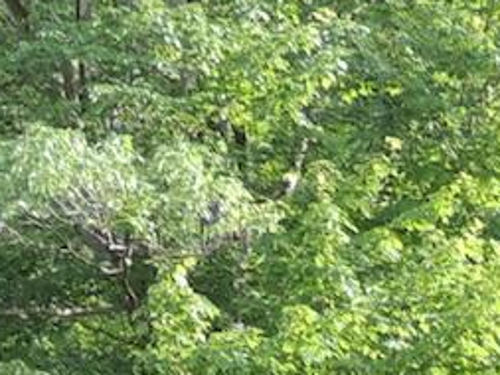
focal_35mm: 254
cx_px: 599
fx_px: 3671
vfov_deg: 5.8
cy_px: 665
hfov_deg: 7.7
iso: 100
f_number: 3.3
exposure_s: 1/100
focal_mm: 7.1
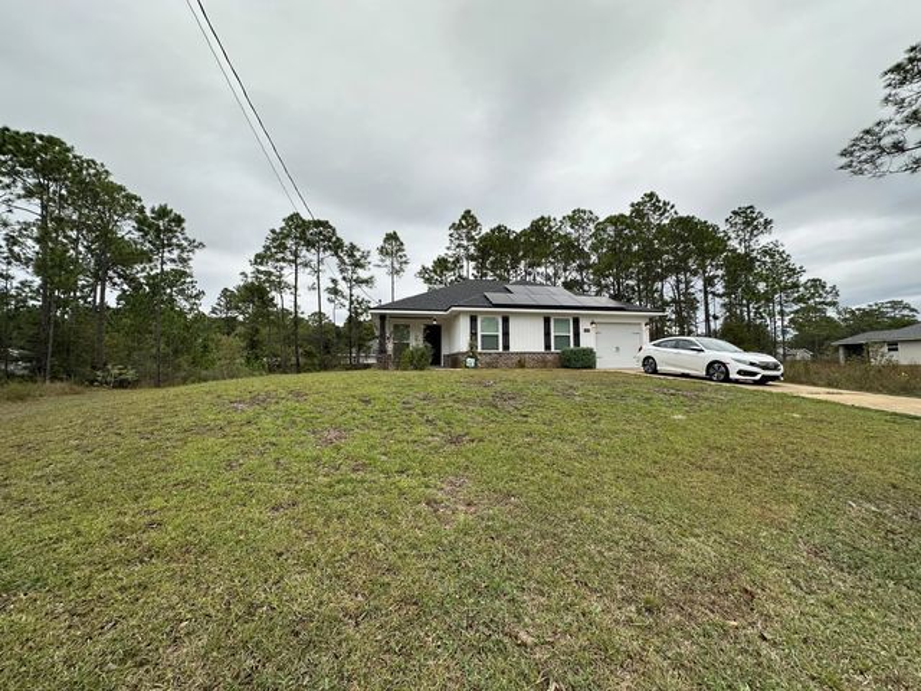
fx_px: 372
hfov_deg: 102.1
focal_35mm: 14
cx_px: 460
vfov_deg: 85.7
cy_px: 346
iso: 40
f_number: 2.2
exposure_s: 1/355
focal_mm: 2.22
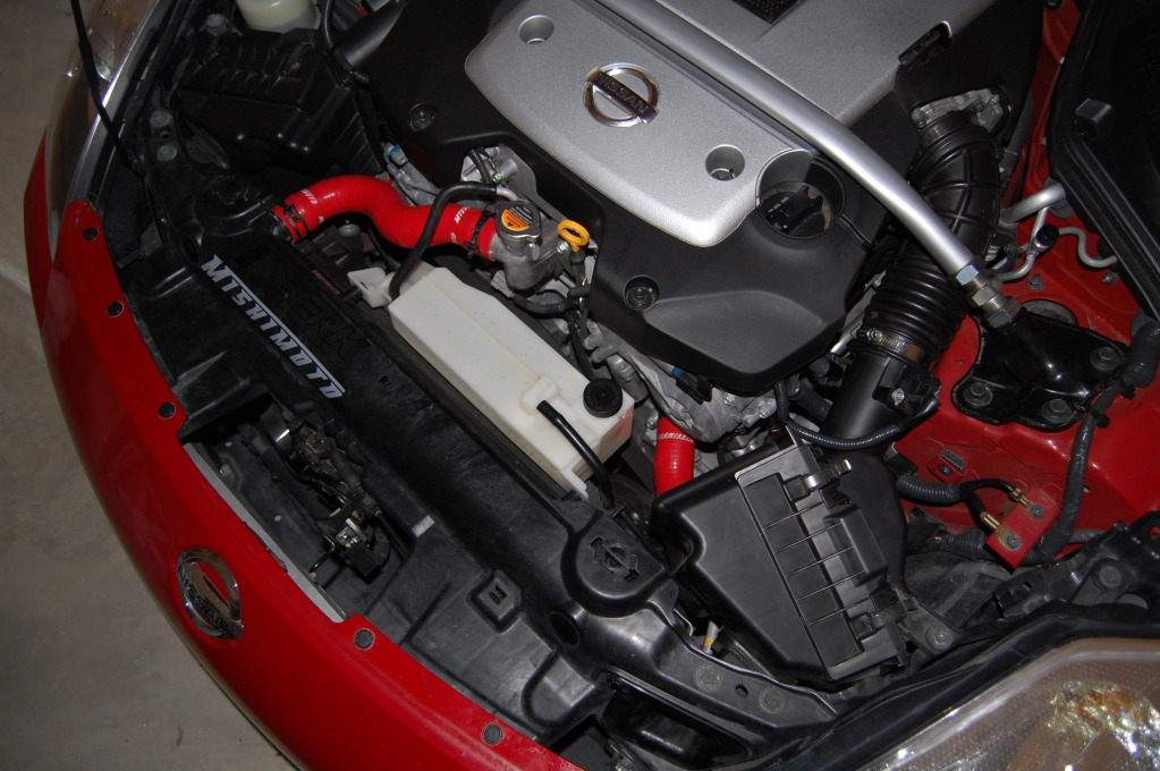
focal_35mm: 27
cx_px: 580
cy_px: 386
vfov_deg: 47.8
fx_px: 869
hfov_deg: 67.4
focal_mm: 18
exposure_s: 1/60
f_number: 3.5
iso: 400
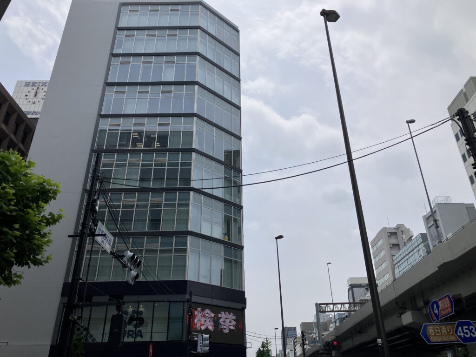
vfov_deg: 49.7
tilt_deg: +29.8
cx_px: 238
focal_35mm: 28
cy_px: 178
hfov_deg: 63.4
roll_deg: +0.6
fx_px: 385
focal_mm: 3.99
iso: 32
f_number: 1.8
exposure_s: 1/6944
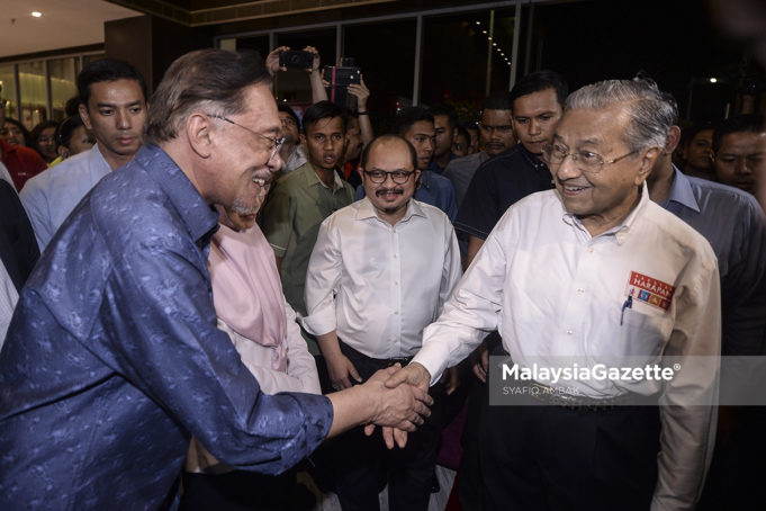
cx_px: 383
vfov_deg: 64.6
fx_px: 404
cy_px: 256
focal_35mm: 19
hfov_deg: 86.9
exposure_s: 1/160
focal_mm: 19
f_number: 4
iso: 1250
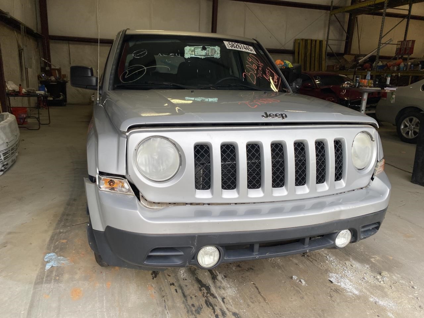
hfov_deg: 67.3
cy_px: 159
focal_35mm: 26
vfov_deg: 53.1
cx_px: 212
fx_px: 318
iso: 32
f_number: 1.8
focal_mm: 4.25
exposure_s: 1/302
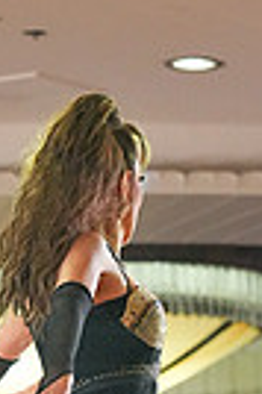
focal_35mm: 495
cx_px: 178
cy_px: 847
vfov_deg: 4.1
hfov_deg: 2.8
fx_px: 5417
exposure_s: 1/400
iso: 8000
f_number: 4
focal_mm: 114
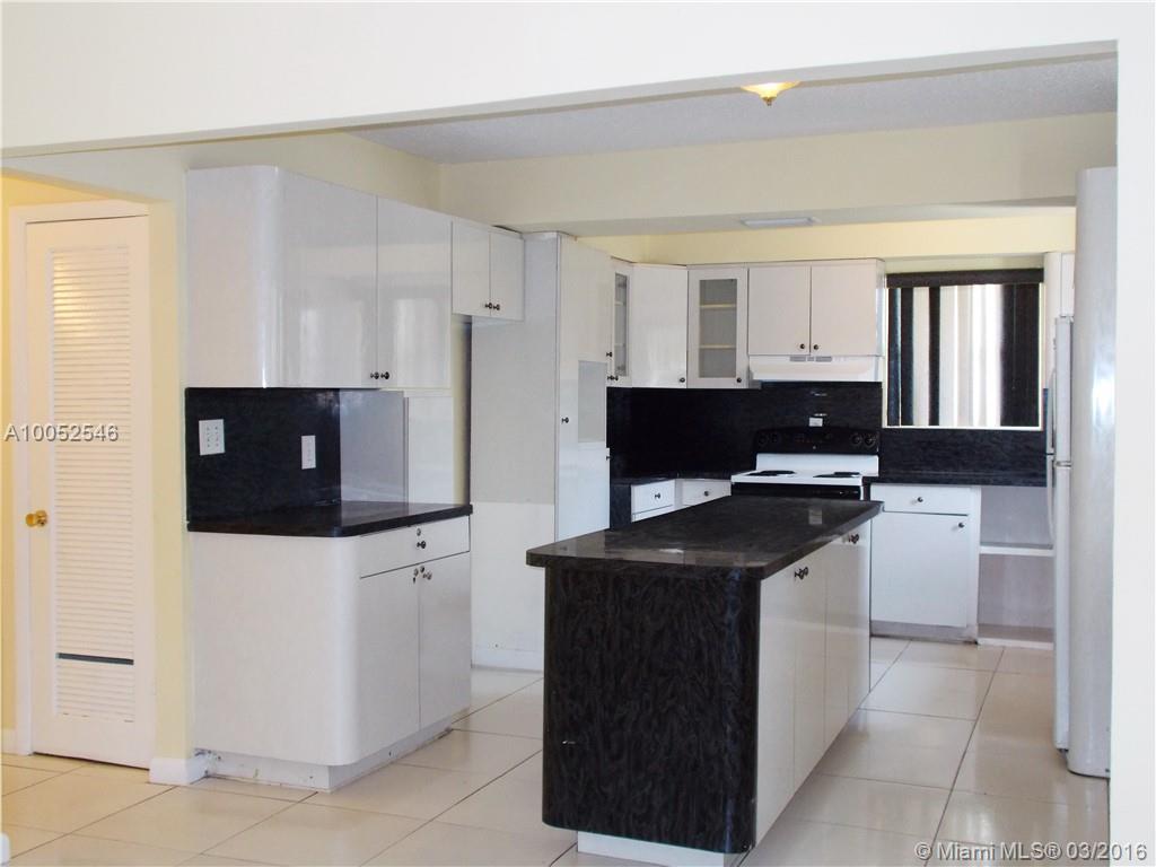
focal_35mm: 39
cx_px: 578
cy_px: 434
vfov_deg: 36.8
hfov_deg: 47.9
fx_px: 1302
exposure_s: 1/30
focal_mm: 6.9
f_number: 3.9
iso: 200
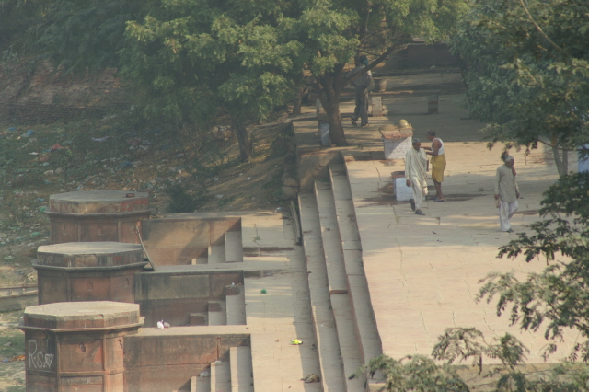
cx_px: 294
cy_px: 196
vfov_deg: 3.1
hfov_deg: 4.6
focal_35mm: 450
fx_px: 7358
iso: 100
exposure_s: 1/160
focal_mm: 300
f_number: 7.1
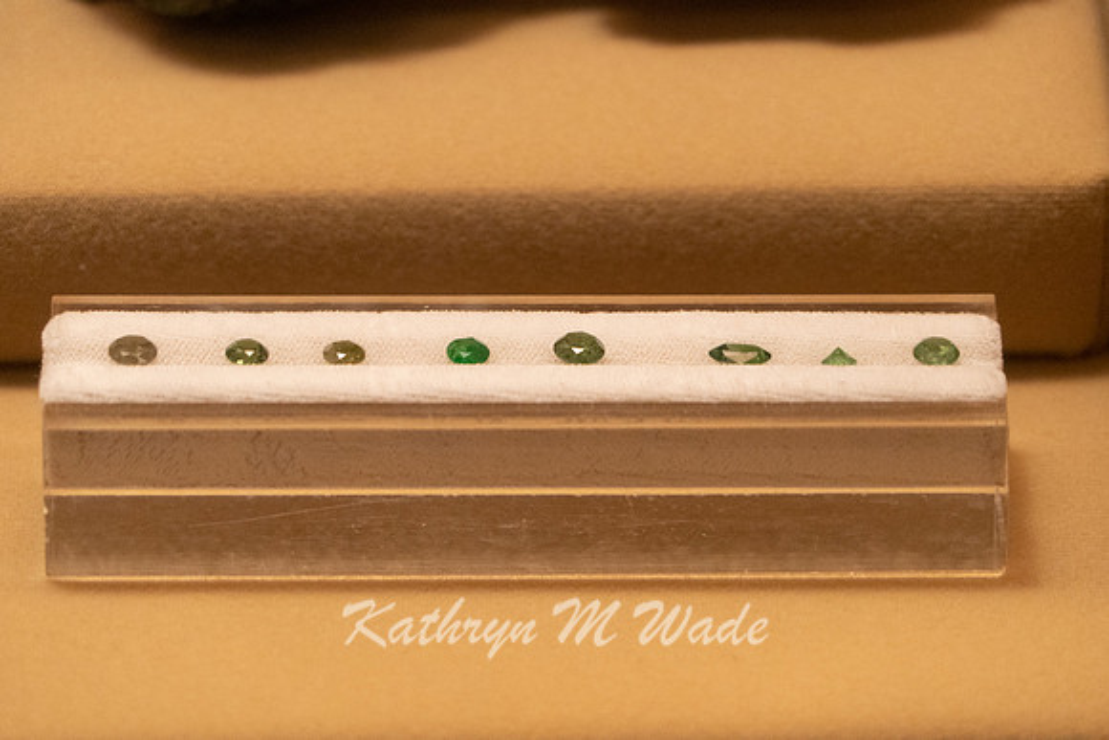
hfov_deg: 8.4
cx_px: 554
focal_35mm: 246
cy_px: 370
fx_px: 7576
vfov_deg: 5.6
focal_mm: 240
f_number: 6.3
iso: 5000
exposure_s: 1/80
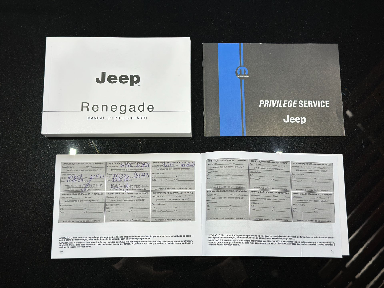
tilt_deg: -67.7
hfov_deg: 39.7
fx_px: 532
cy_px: 144
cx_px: 192
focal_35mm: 48
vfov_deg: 30.3
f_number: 1.78
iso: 64
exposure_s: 1/120
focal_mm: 6.86
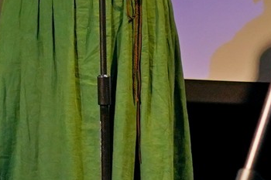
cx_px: 329
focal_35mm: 336
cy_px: 3
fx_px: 2528
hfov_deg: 6.1
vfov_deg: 4.1
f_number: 4.5
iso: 1250
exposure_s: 1/160
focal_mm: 49
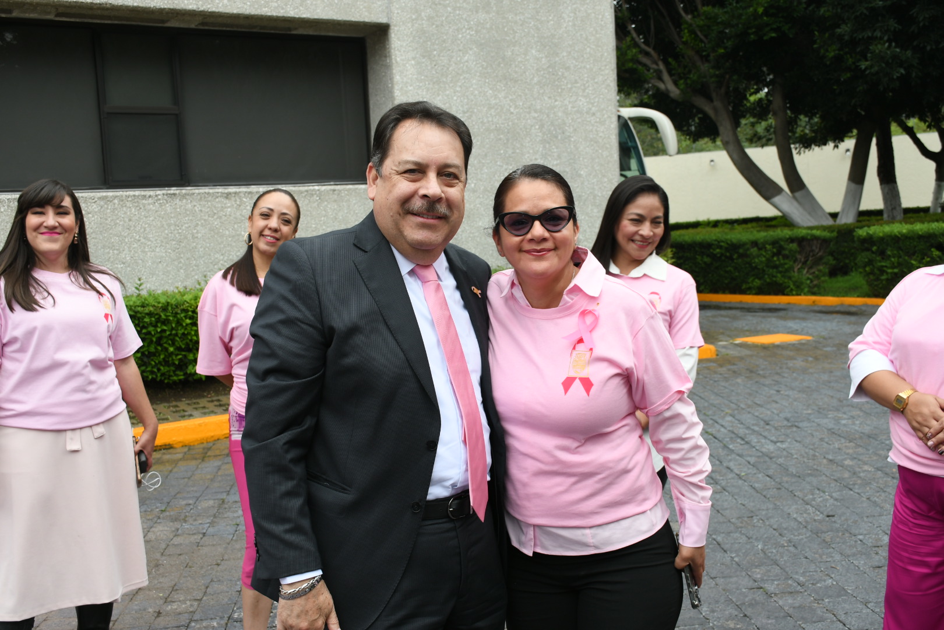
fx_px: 1023
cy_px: 315
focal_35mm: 39
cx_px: 472
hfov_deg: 49.6
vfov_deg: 34.2
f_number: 6.3
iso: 250
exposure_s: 1/160
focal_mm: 26
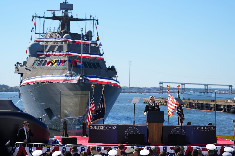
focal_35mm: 110
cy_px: 78
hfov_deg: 18.6
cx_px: 118
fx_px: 718
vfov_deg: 12.5
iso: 250
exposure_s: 1/4000
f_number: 2.8
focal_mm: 110
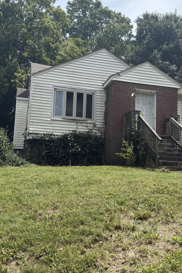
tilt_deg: +10.4
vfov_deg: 47.4
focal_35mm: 41
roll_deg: -1.9
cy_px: 135
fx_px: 311
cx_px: 117
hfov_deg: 32.4
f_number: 1.6
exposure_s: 1/2985
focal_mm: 5.96
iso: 50
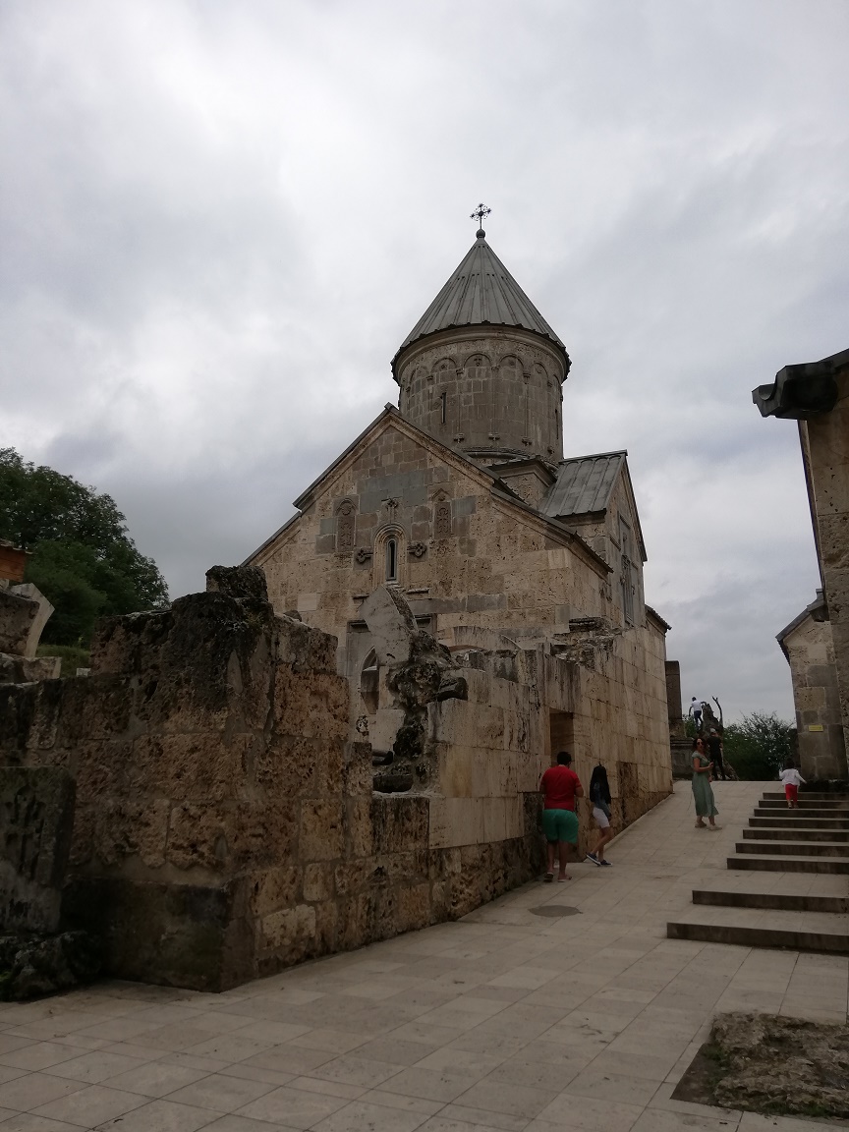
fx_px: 850
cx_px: 424
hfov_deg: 53.1
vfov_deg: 67.3
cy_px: 566
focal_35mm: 26
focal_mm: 3.81
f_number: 2.2
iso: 50
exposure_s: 1/787
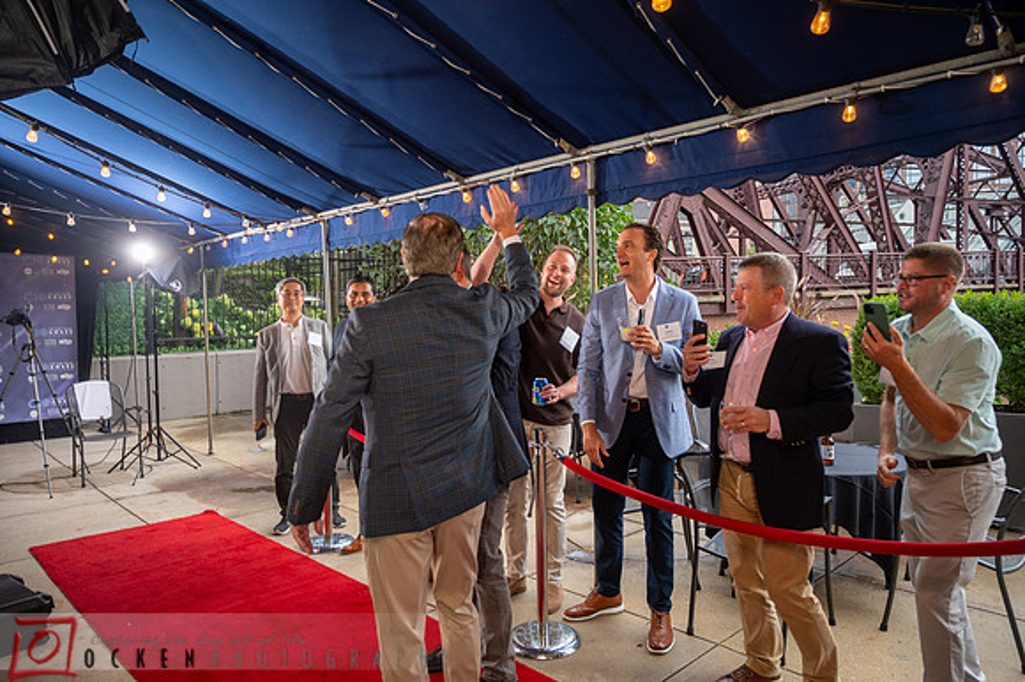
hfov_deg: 73.8
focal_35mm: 24
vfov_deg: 53.1
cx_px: 512
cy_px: 341
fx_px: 683
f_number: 4
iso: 800
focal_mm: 24
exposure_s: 1/125
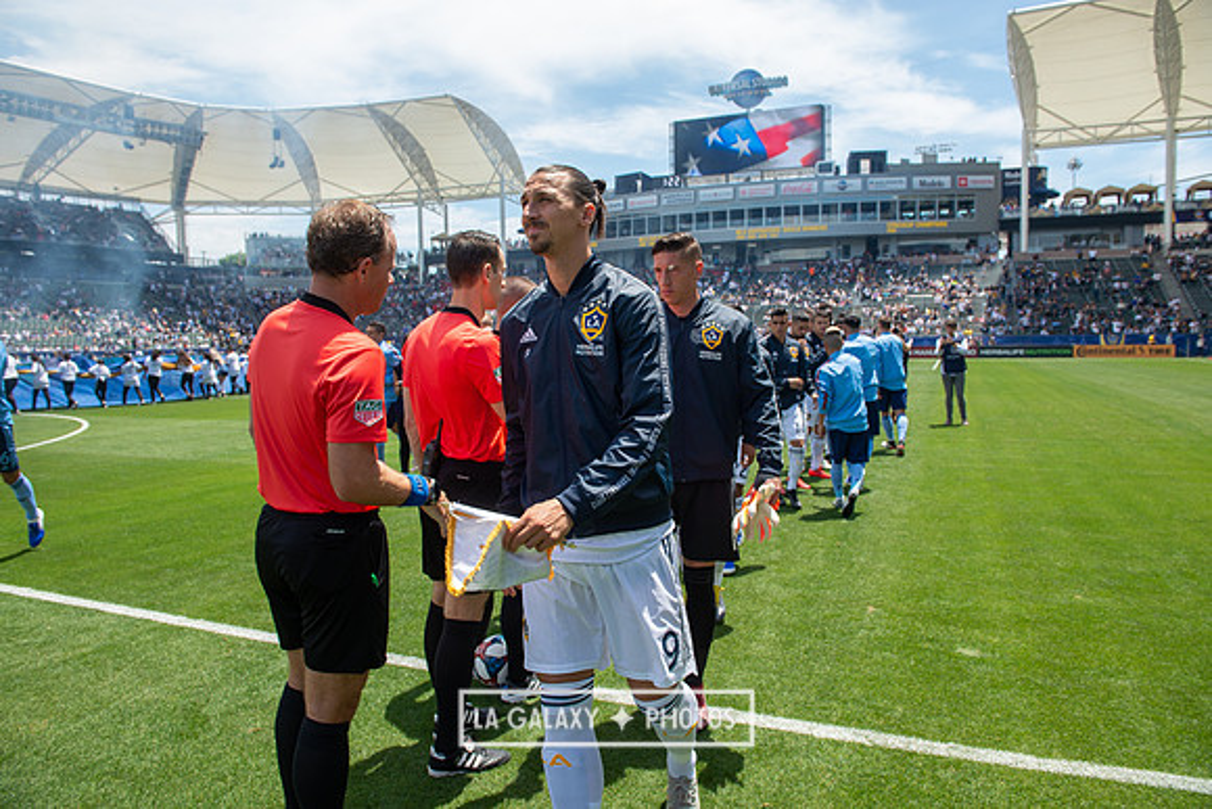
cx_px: 606
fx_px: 808
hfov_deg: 73.7
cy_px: 404
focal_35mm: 24
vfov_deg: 53.2
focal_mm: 24
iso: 200
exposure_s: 1/640
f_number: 5.6
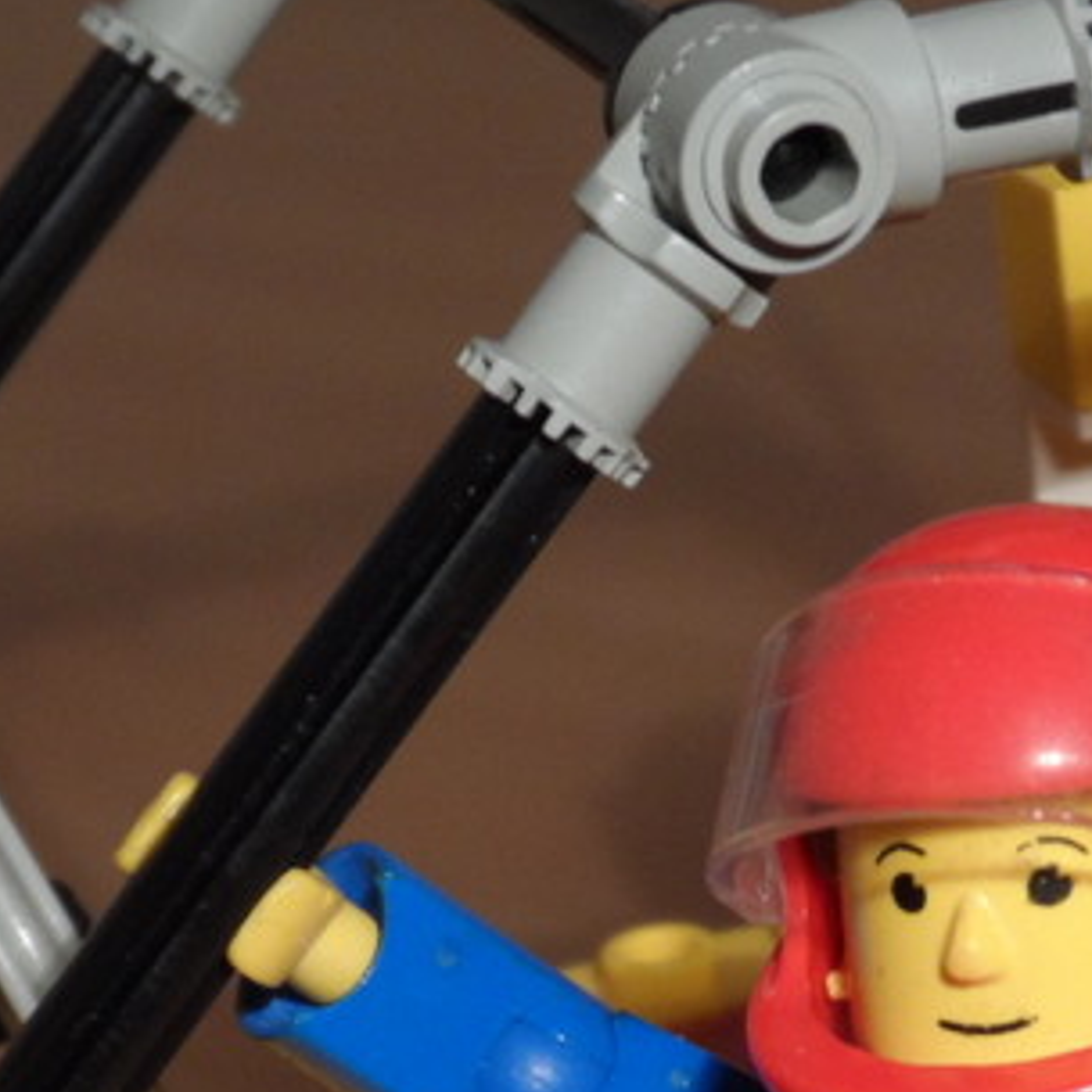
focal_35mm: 191
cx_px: 794
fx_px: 6817
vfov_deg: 9.1
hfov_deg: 9.1
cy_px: 1173
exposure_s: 1/10
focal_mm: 11.9
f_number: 4.3
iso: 200
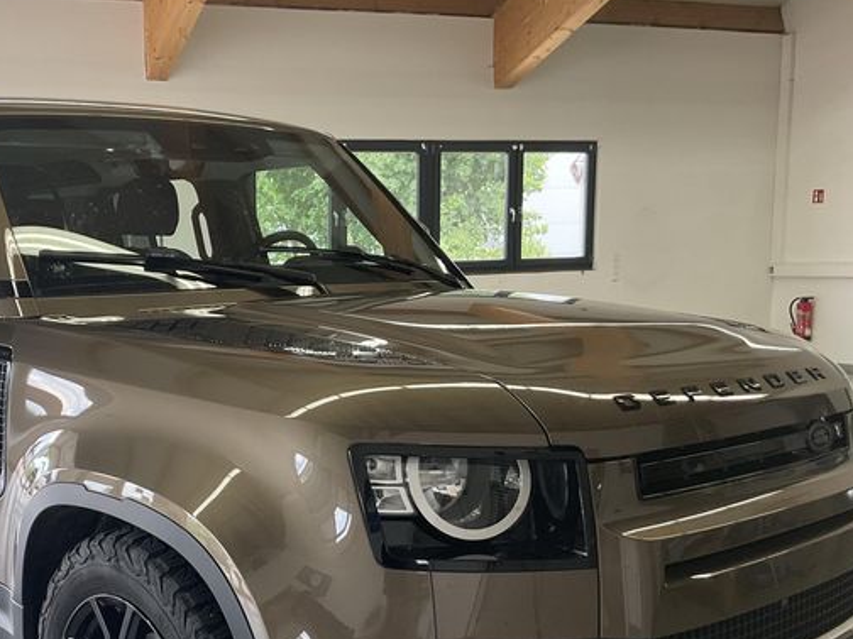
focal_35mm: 46
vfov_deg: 31.0
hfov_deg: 40.5
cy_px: 480
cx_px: 250
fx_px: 1134
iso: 64
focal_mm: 3
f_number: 1.8
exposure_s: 1/97
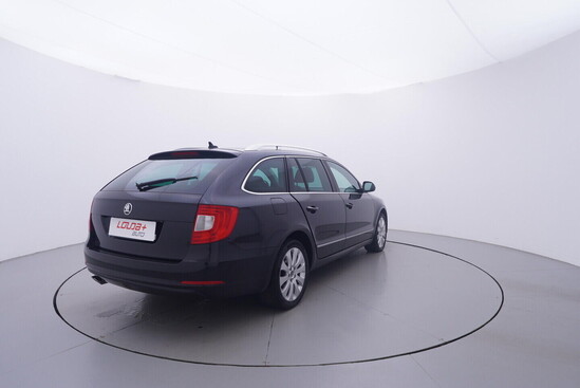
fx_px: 363
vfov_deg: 56.2
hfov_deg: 77.3
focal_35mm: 22
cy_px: 194
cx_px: 290
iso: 200
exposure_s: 1/80
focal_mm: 15
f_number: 5
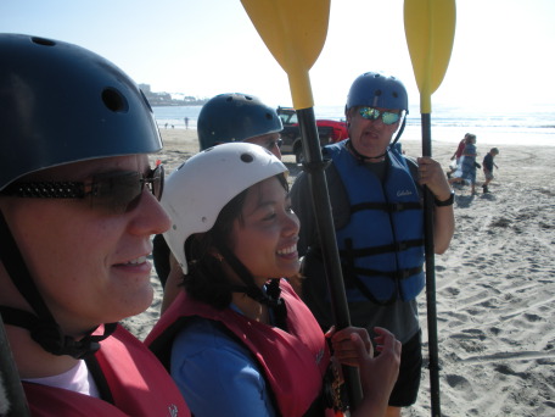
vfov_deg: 39.7
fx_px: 577
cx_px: 278
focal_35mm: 36
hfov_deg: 51.4
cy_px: 208
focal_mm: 6.3
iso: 64
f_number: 3.5
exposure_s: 1/794
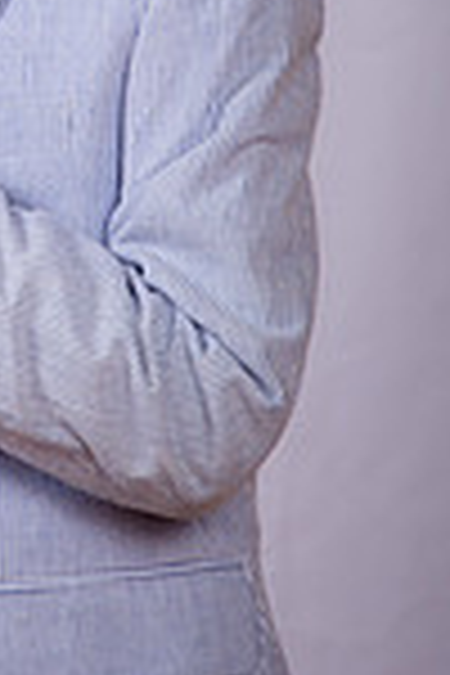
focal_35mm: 240
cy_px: 4
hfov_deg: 5.7
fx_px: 4500
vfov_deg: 8.5
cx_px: -97
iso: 250
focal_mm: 80
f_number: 5.6
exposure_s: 1/200
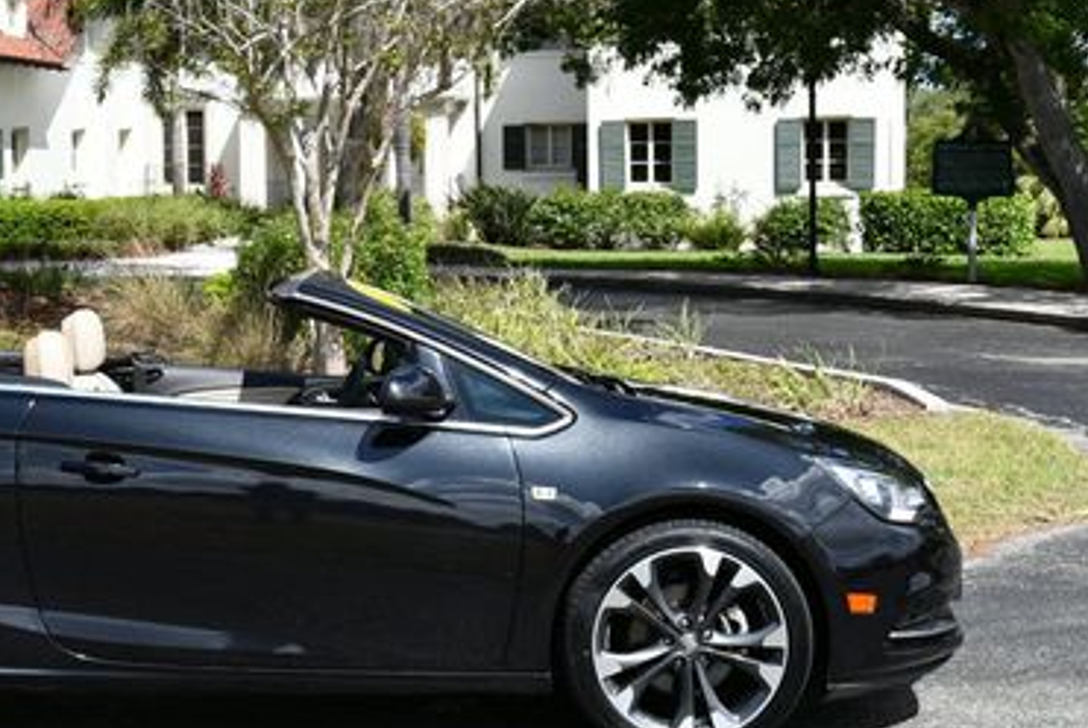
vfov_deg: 18.0
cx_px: 202
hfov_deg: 26.1
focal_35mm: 76
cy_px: 308
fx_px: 2299
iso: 110
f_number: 8
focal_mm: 22
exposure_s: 1/250
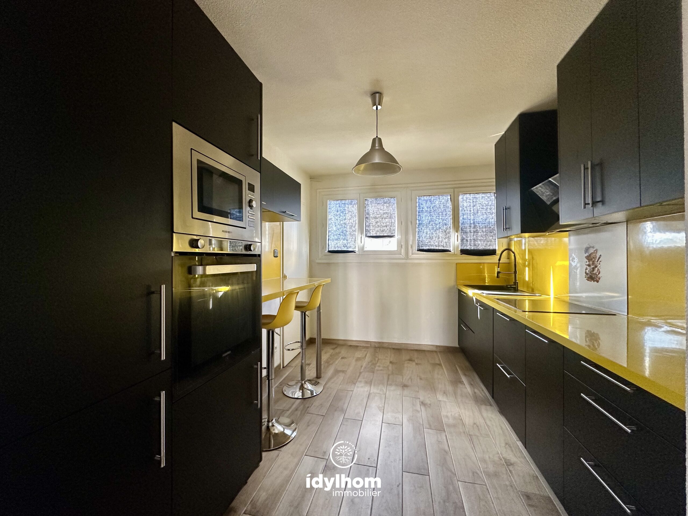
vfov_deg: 85.7
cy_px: 258
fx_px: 278
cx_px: 344
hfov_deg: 102.1
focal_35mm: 14
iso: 320
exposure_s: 1/96
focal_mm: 2.22
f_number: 2.2
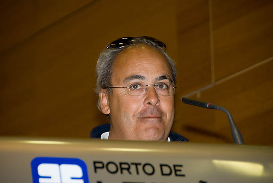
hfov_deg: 6.9
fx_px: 2277
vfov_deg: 4.6
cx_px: 136
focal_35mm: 300
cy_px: 92
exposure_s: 1/15
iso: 100
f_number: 5.6
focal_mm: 200
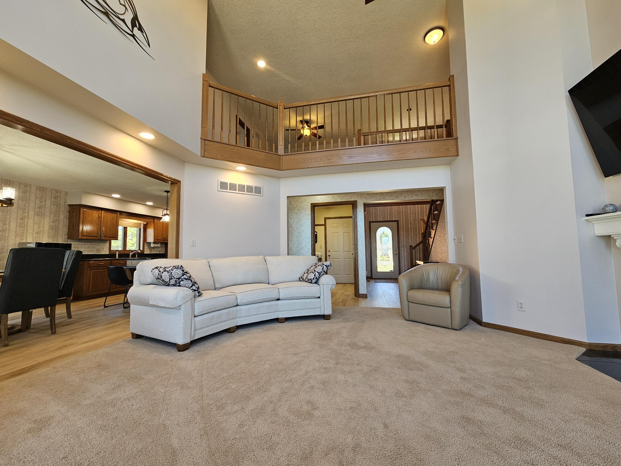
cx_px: 310
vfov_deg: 89.9
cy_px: 233
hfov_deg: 106.2
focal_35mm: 13
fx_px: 233
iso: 50
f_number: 2.2
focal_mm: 2.2
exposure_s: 1/60
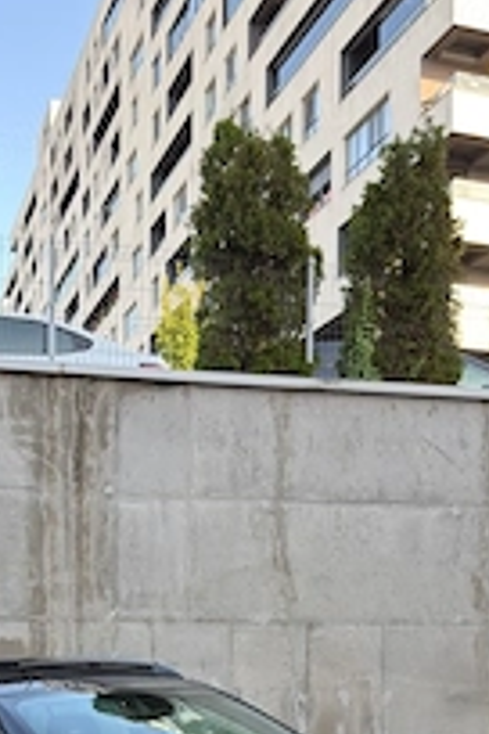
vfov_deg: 37.2
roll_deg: -0.7
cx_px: 169
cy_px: 687
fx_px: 998
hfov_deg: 27.4
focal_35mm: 49
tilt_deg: -2.4
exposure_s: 1/480
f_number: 1.78
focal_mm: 6.76
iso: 80
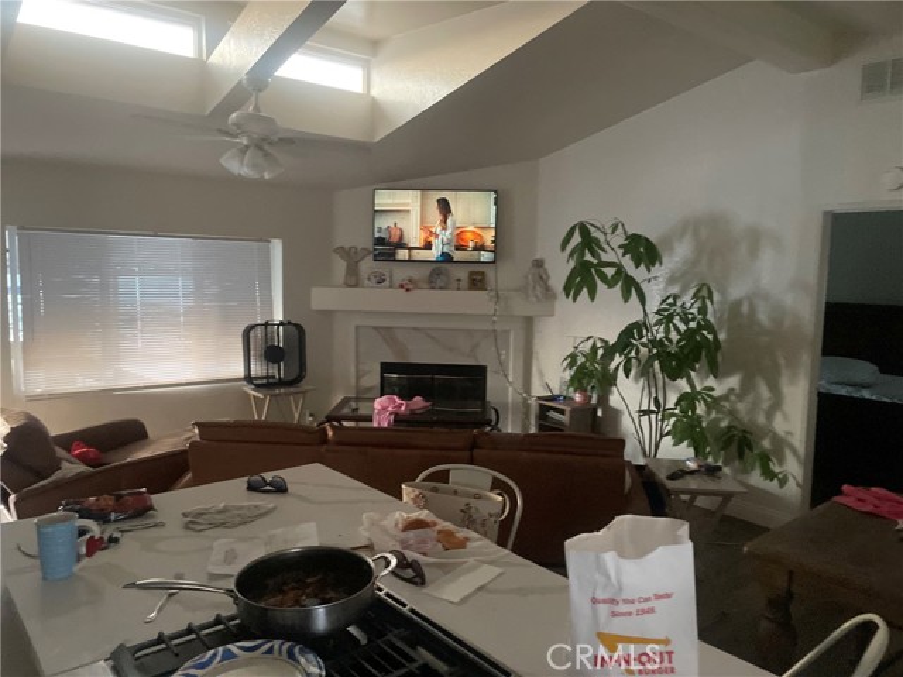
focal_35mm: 26
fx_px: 678
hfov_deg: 67.3
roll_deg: -0.7
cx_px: 452
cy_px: 338
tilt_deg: -4.3
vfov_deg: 53.1
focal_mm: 4.2
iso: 800
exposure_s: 1/30
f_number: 1.6
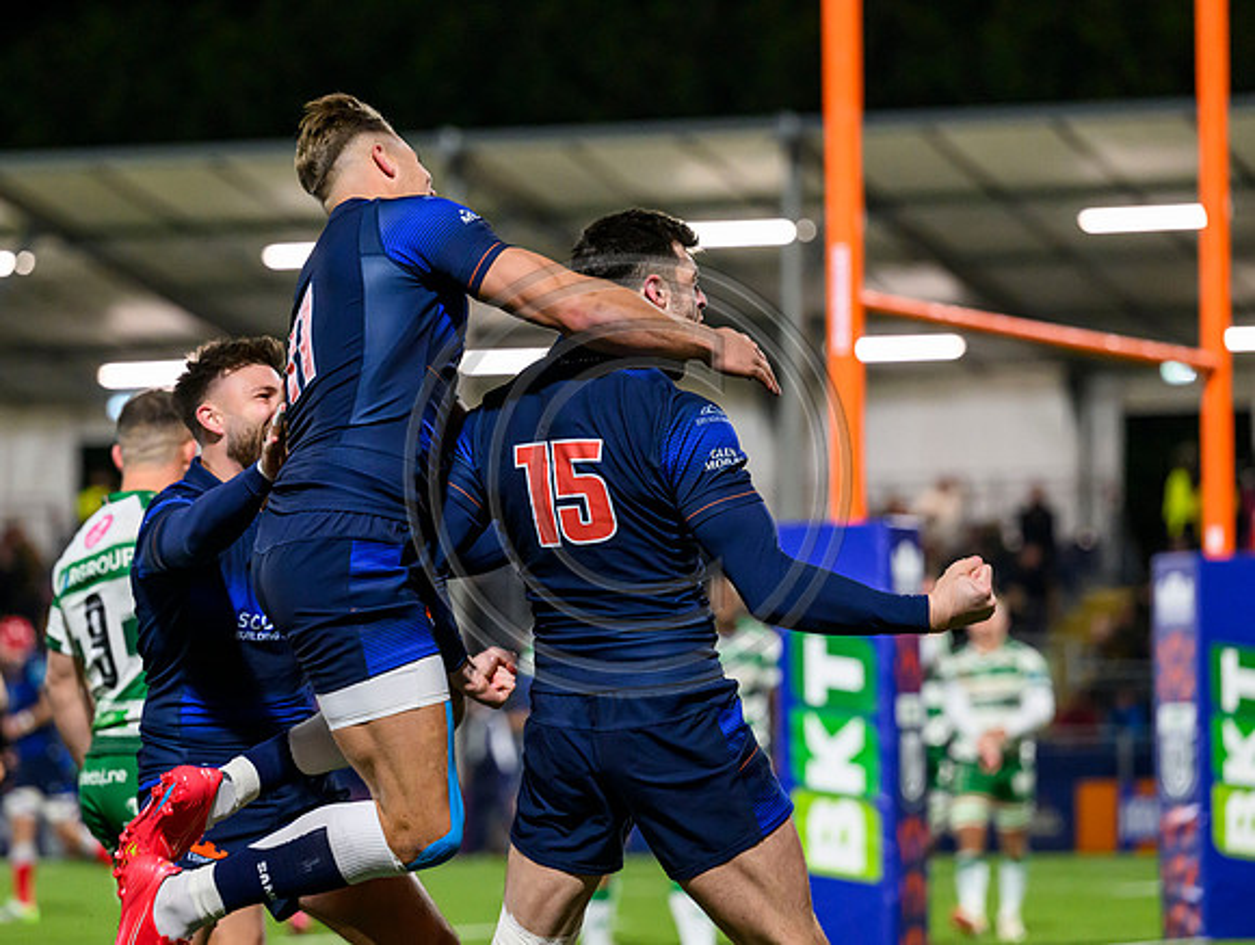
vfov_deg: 7.9
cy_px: 472
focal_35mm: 188
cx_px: 547
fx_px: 6826
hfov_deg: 10.5
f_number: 3.5
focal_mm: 165
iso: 5000
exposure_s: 1/1000
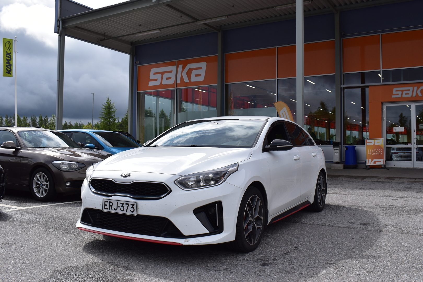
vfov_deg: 40.0
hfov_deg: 57.2
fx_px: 388
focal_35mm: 33
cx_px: 212
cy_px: 141
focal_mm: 22
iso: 250
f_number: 11
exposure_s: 1/500
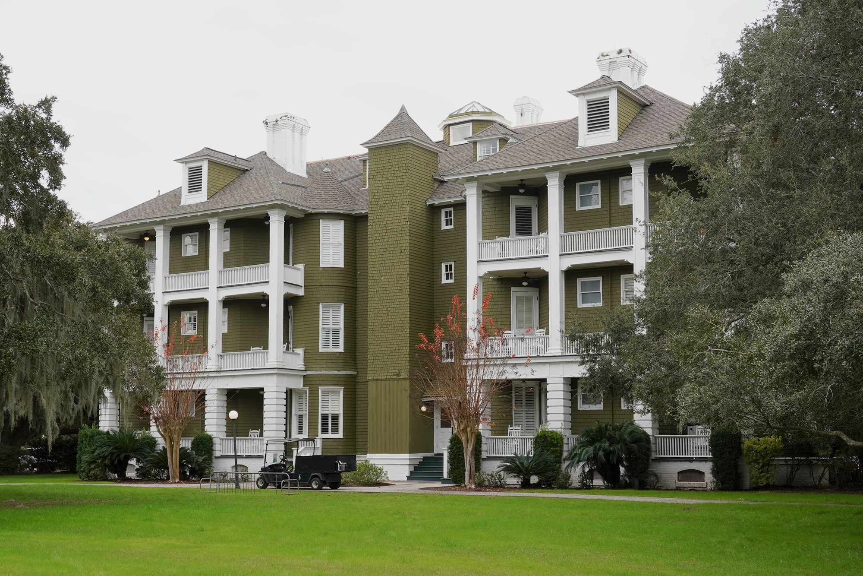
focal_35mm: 35
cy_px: 288
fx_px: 839
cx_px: 432
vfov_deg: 37.9
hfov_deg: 54.4
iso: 400
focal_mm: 35
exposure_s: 1/100
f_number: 13
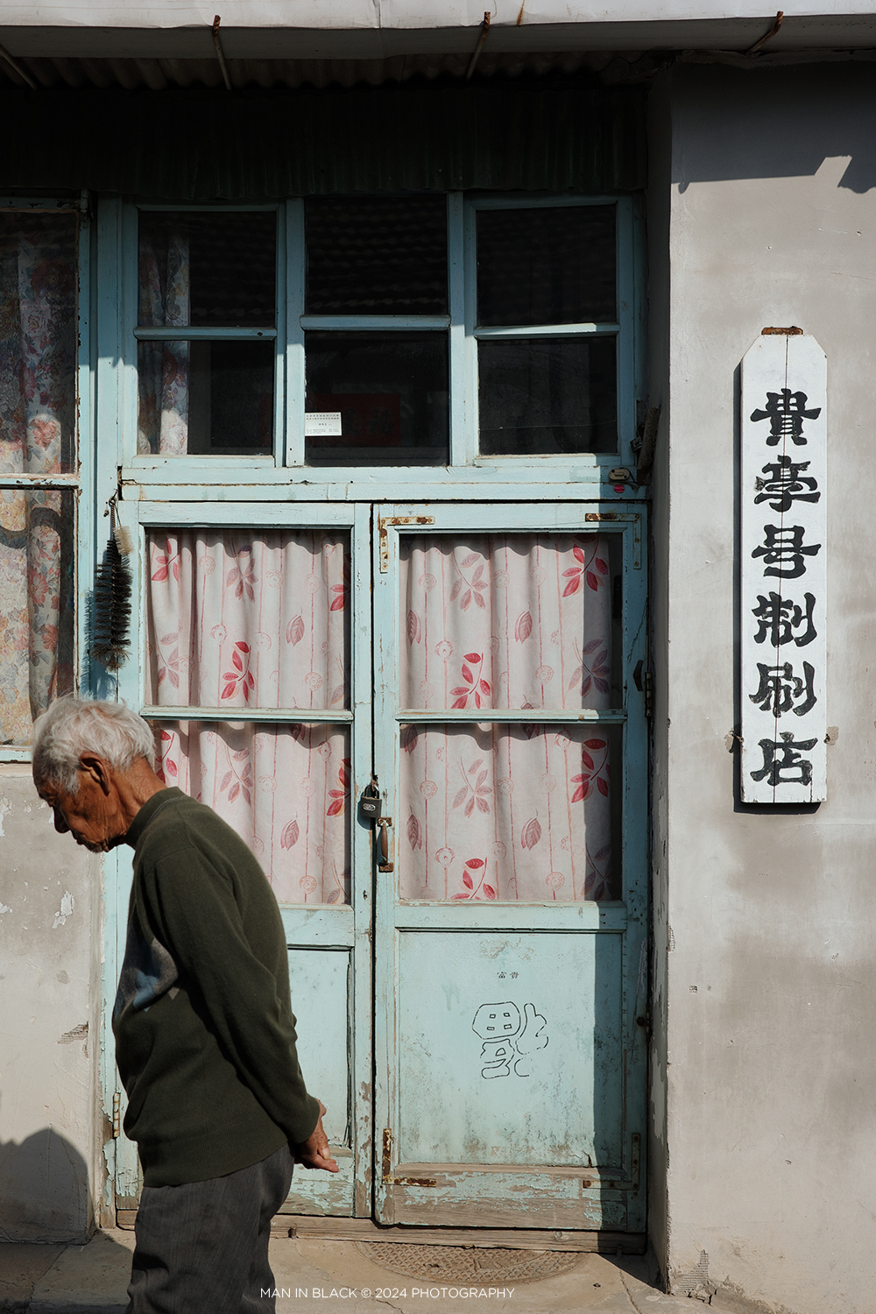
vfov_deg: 48.5
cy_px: 657
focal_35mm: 40
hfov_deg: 33.4
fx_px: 1460
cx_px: 438
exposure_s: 1/2500
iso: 100
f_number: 2.8
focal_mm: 26
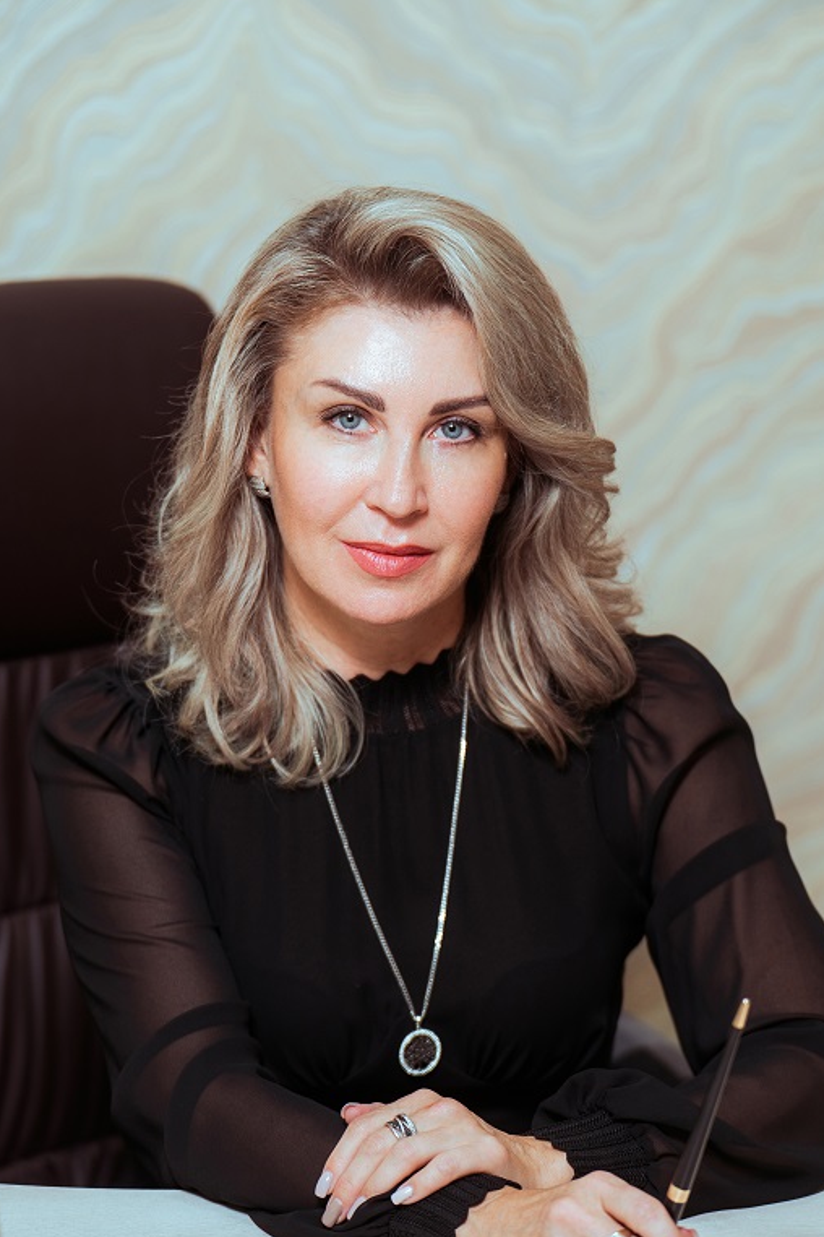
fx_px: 4463
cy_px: 625
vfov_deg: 15.8
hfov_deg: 10.5
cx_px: 449
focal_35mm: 130
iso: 320
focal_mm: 110
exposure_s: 1/200
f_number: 3.2
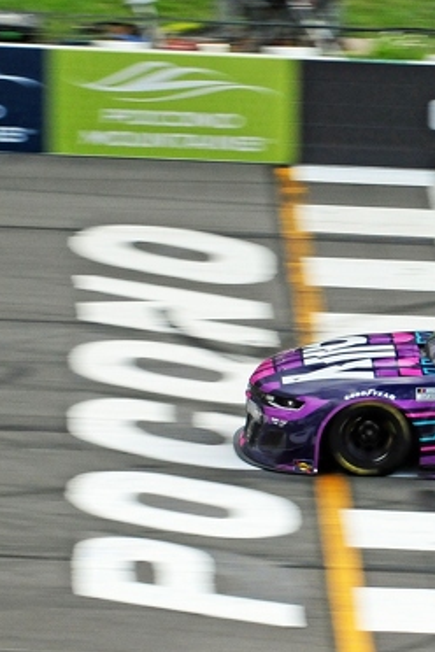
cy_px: 401
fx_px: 8101
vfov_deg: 4.6
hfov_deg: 3.1
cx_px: 546
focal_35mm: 447
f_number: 14
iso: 800
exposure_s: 1/400
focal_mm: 140
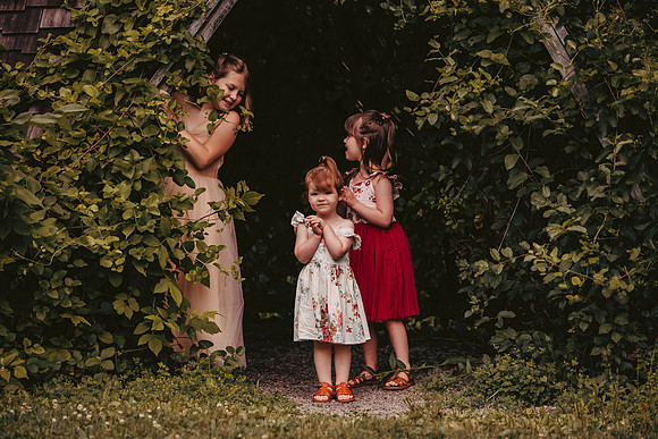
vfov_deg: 9.5
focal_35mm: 145
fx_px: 2651
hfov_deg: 14.2
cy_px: 220
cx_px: 329
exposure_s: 1/2000
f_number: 2.8
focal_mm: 145
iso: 640
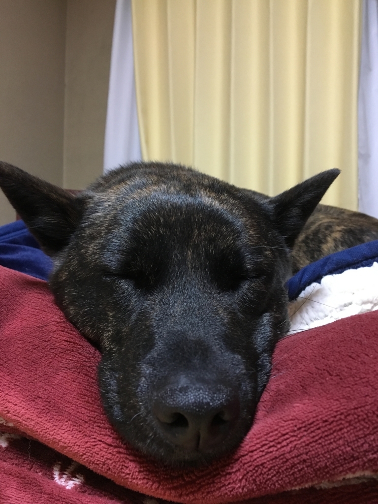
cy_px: 252
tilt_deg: +2.3
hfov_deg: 48.2
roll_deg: +0.4
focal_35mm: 29
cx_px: 189
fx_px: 422
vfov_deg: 61.7
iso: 200
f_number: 2.2
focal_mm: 4.15
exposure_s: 1/15
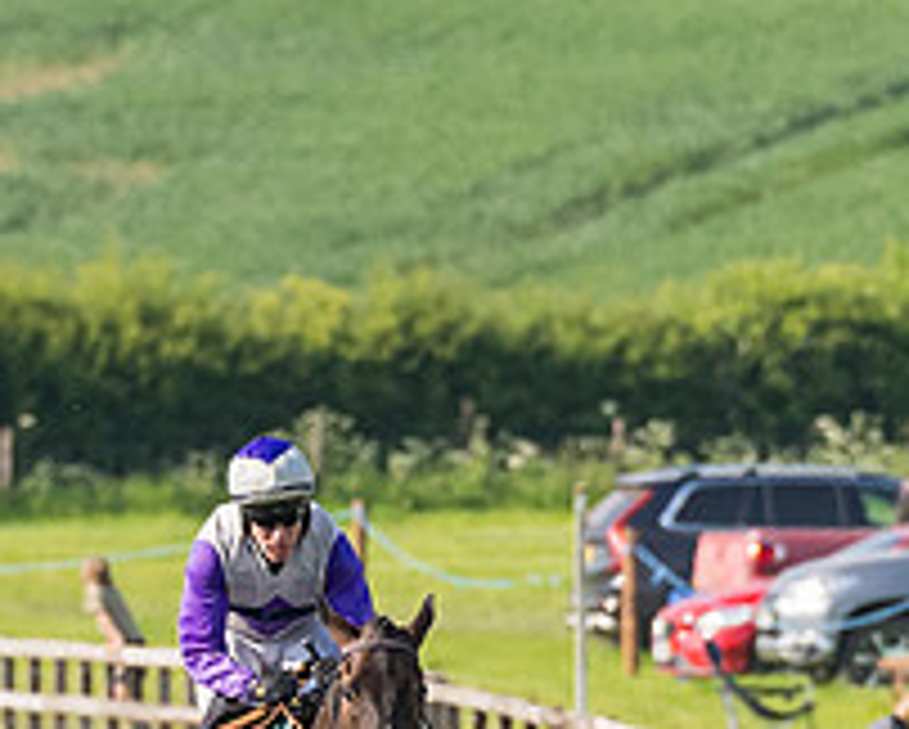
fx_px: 40259
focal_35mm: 1495
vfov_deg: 1.0
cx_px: -188
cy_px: 1057
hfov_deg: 1.3
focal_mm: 200
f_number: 4
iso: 500
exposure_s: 1/3200
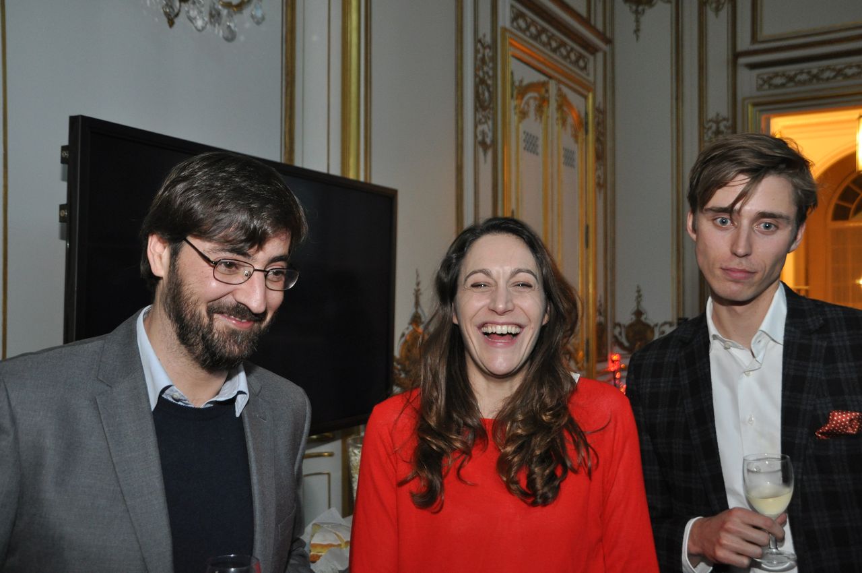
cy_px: 286
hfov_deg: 49.6
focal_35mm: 39
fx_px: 933
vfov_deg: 34.1
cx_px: 431
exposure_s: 1/60
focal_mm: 26
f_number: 4
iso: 800
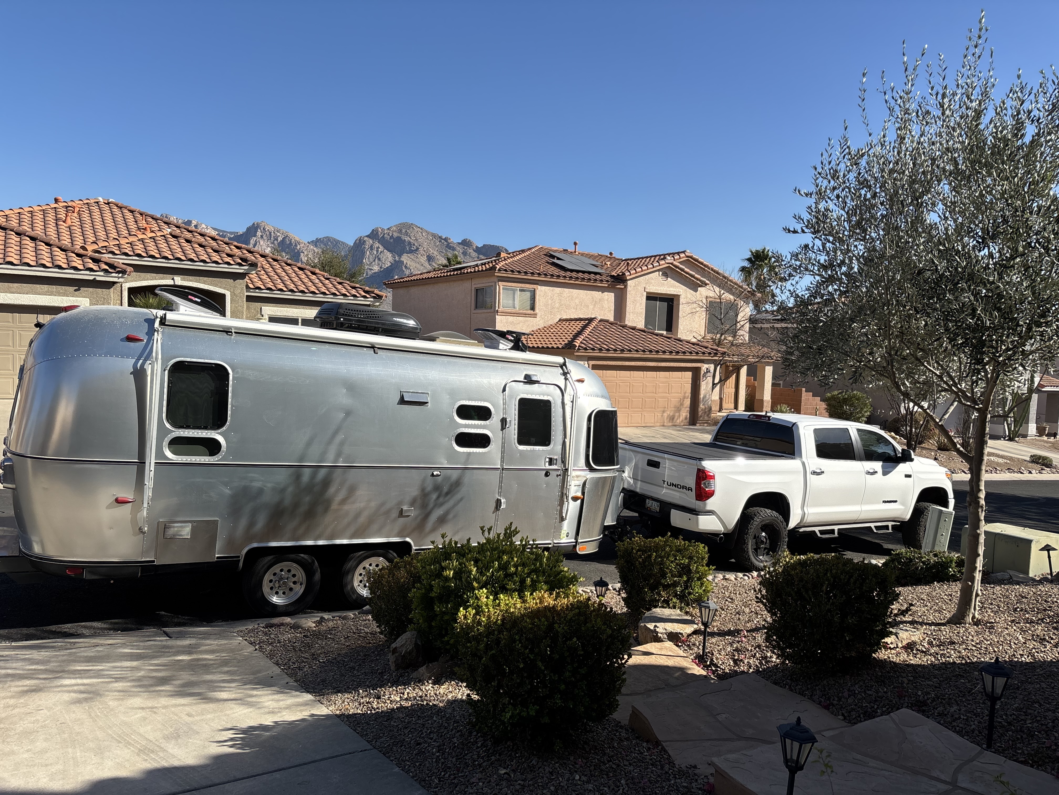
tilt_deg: -3.5
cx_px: 530
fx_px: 795
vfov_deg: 53.1
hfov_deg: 67.3
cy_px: 398
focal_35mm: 26
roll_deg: -2.0
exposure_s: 1/2710
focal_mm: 5.96
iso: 50
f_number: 1.6
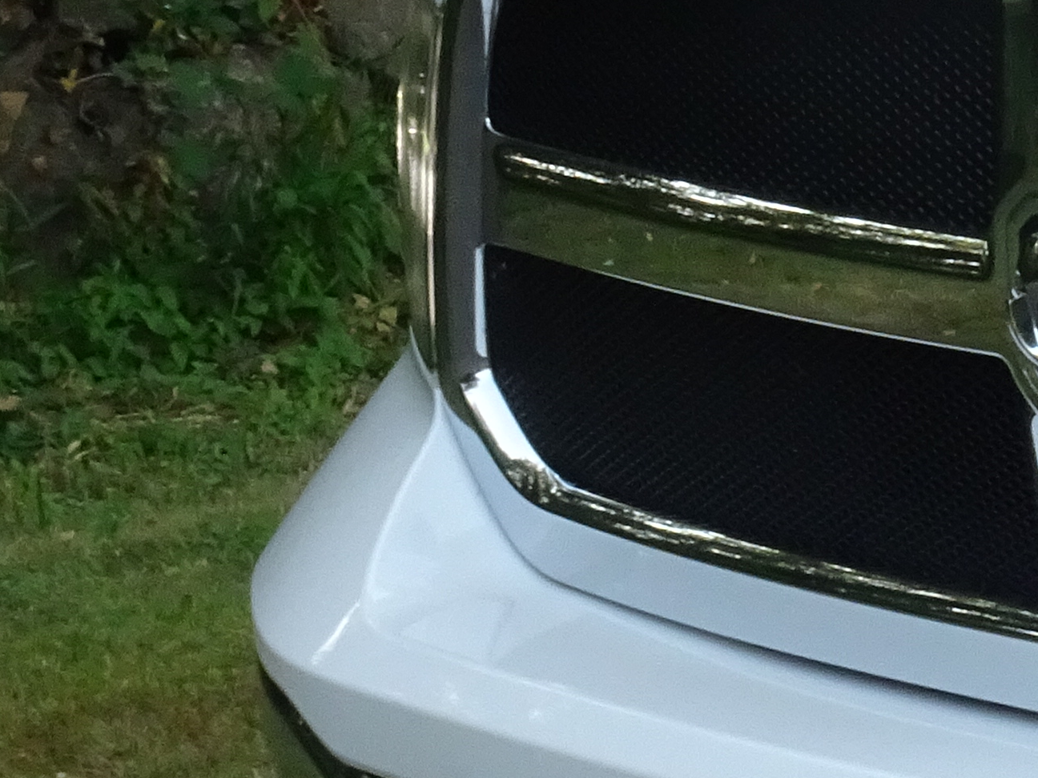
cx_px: 1733
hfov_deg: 9.3
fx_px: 6117
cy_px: 705
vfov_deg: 7.3
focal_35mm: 204
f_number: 4.5
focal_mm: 9.18
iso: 250
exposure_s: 1/60
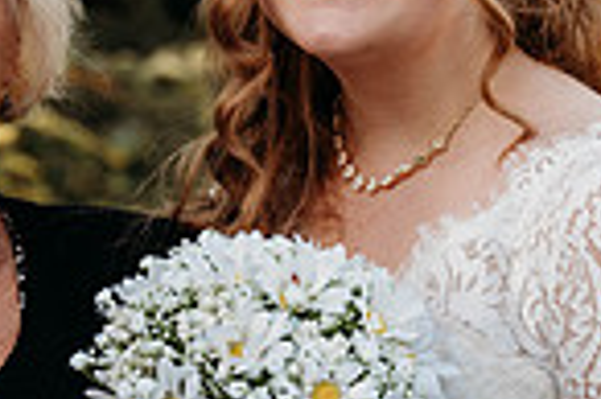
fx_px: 4636
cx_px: -86
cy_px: 337
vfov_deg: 4.9
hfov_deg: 7.4
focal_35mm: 278
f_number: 4
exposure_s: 1/250
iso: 100
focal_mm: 70
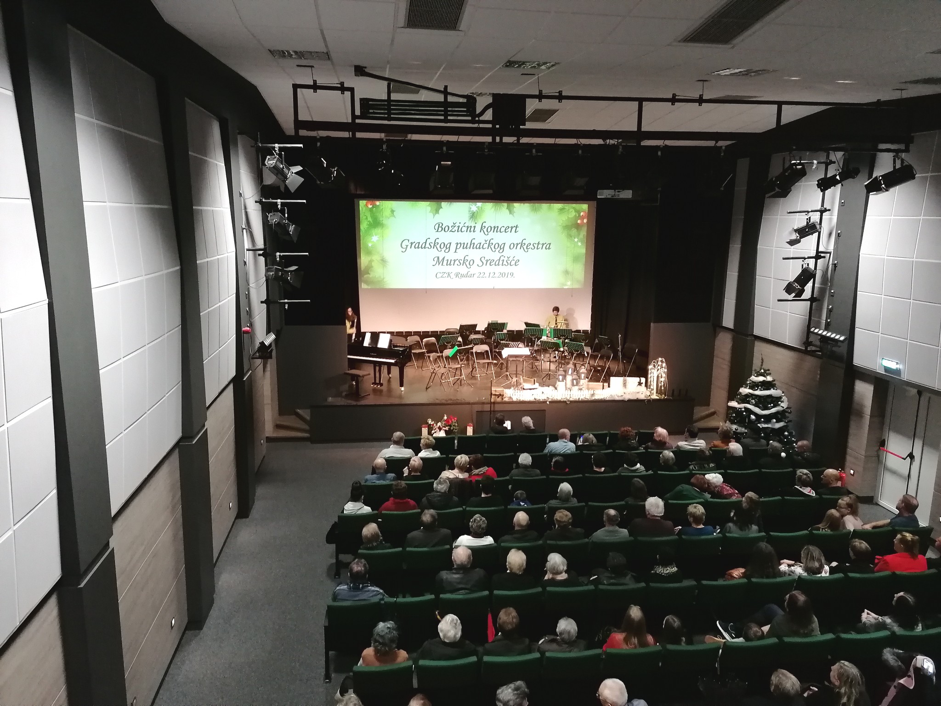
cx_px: 470
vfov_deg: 51.4
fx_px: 734
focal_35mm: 27
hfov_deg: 65.3
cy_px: 353
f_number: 1.8
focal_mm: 4.75
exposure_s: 1/20
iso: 640
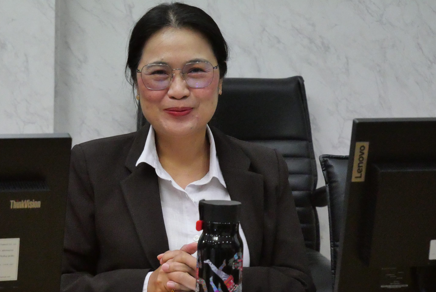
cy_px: 142
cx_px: 168
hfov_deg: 14.4
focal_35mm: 142
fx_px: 1721
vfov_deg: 9.7
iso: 6400
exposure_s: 1/160
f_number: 5.6
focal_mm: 53
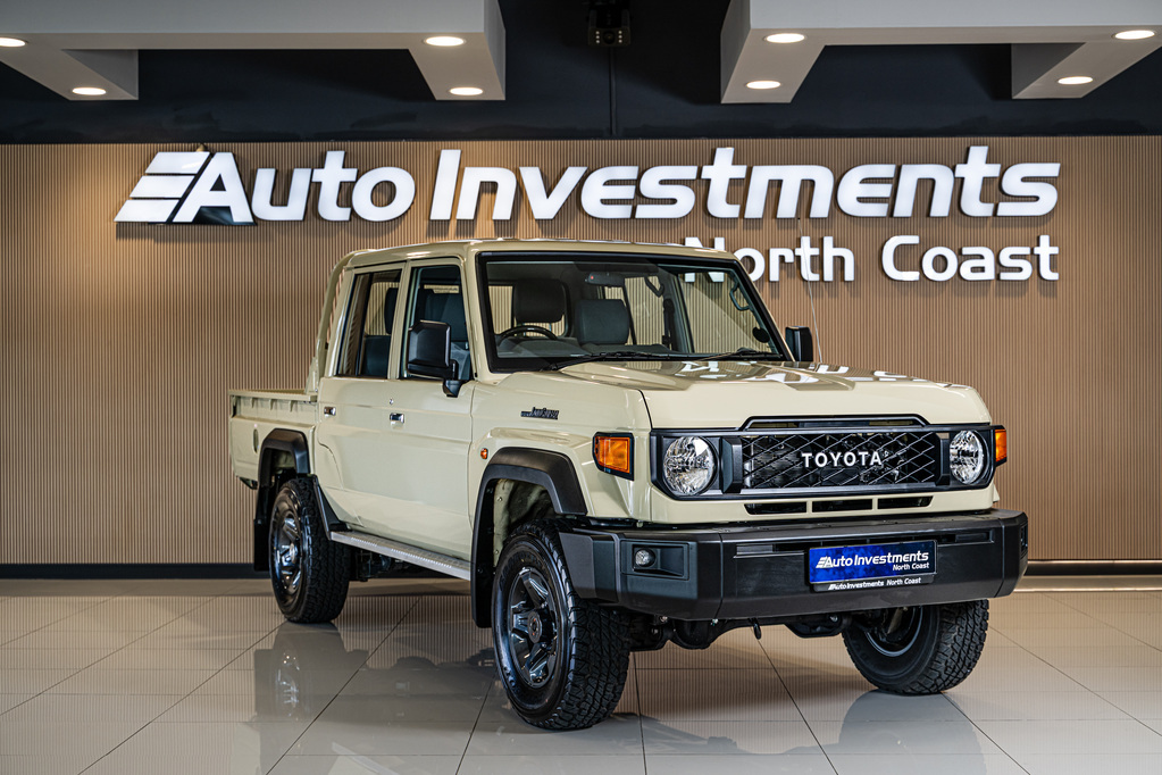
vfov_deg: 25.5
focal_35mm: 53
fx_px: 1711
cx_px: 581
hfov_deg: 37.5
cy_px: 388
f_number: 4
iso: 320
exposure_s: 1/125
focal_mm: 53
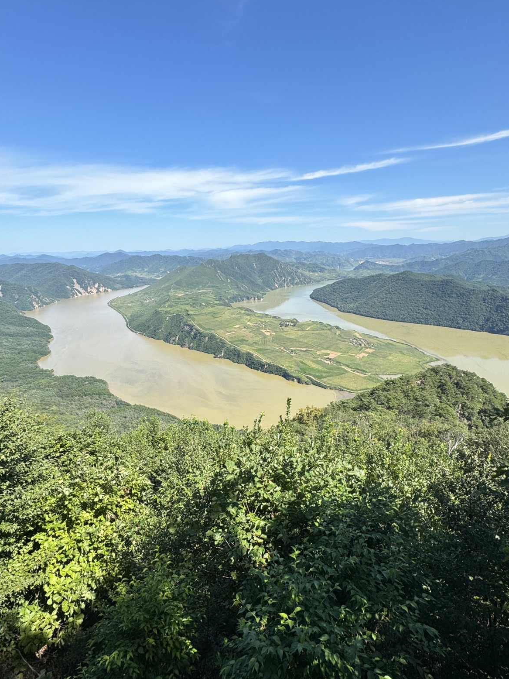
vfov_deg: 87.7
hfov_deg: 71.6
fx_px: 353
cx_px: 263
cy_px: 330
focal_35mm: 18
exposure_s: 1/1048
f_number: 2.2
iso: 50
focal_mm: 2.22
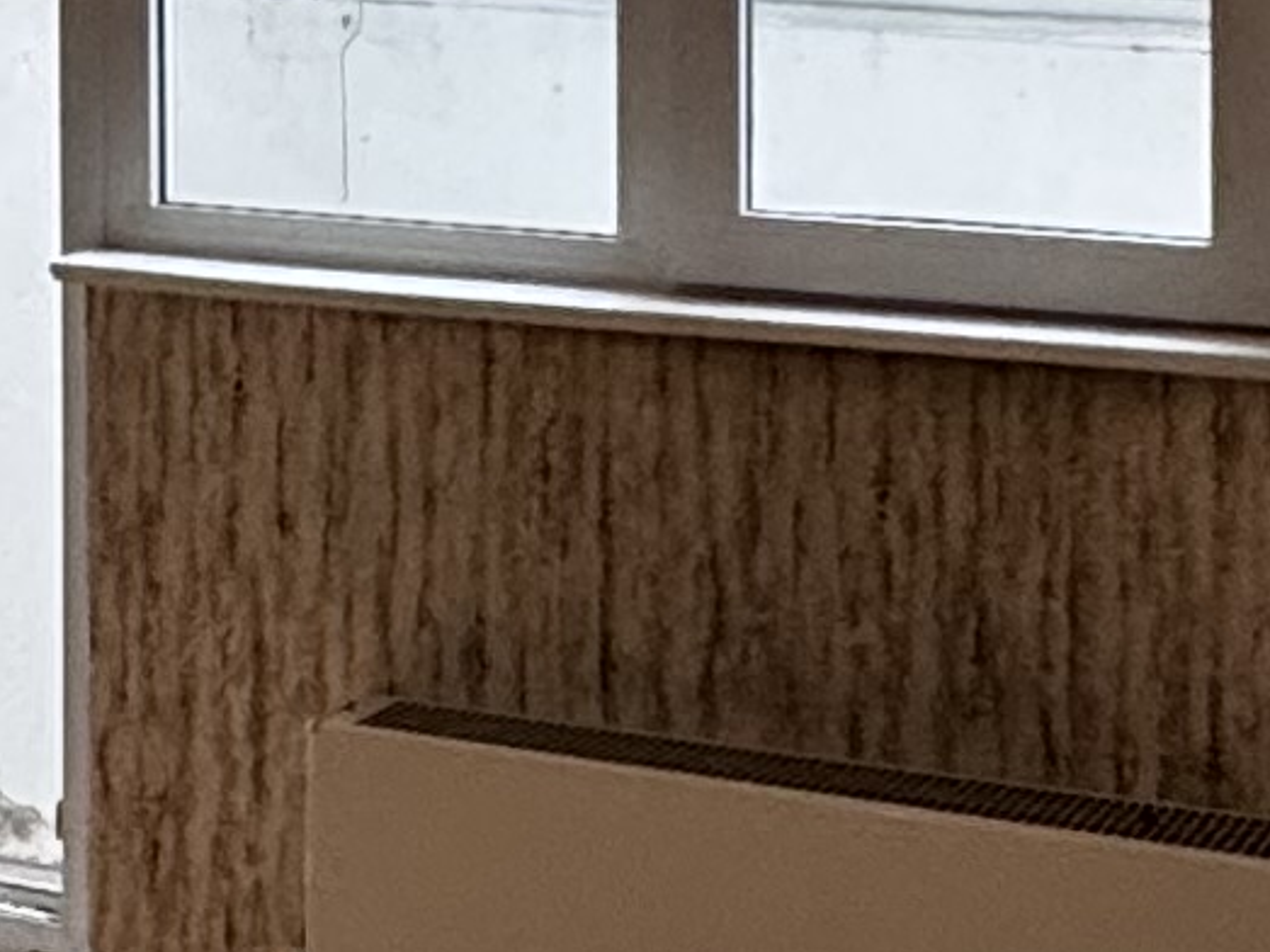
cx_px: -554
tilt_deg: -1.2
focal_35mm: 108
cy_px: -238
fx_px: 3961
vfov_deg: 13.3
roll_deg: +0.4
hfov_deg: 16.8
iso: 250
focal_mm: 2.22
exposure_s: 1/100
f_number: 2.2
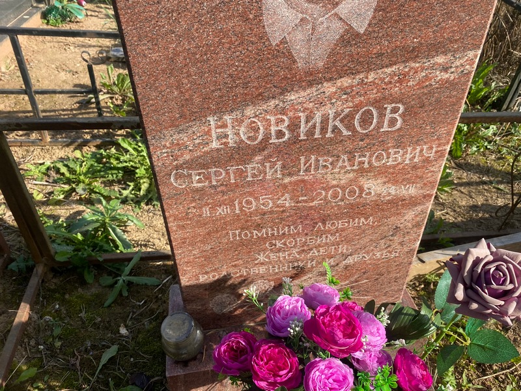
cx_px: 260
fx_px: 391
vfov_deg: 53.1
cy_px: 196
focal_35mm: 26
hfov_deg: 67.3
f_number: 1.8
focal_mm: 4.25
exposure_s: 1/1182
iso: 32
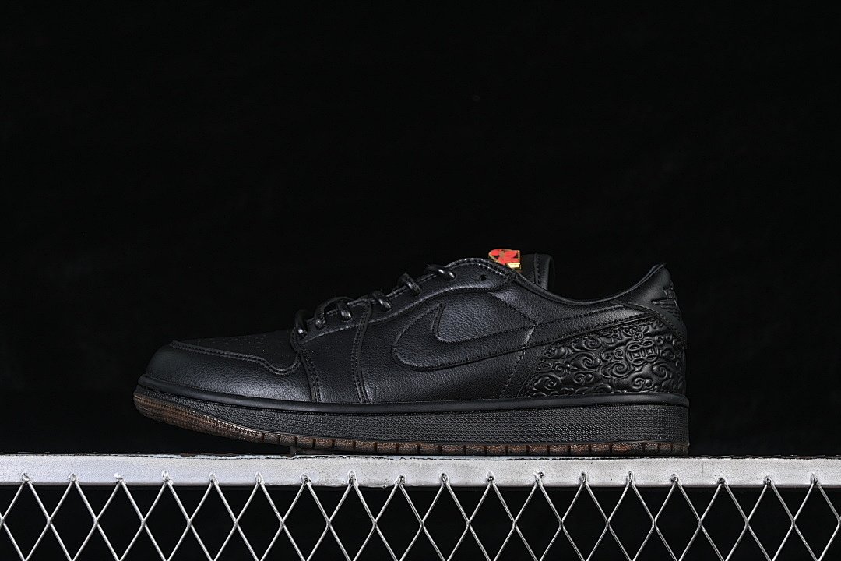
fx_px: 1752
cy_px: 280
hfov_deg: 27.0
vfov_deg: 18.2
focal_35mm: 75
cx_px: 420
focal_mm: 50
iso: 160
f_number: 6.3
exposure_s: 1/60
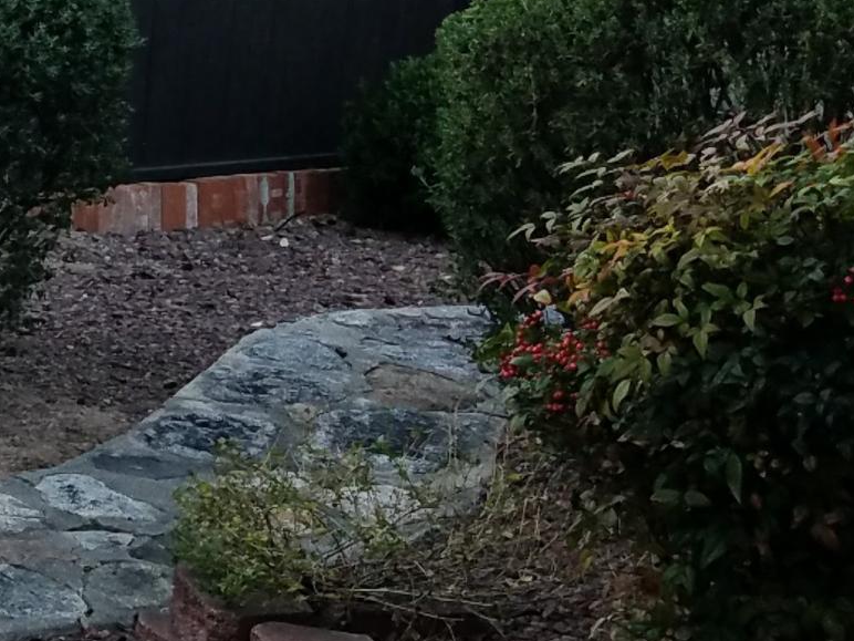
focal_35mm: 101
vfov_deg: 14.5
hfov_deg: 17.0
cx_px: -543
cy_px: 51
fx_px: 2492
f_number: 1.7
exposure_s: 1/860
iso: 50
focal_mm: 4.2
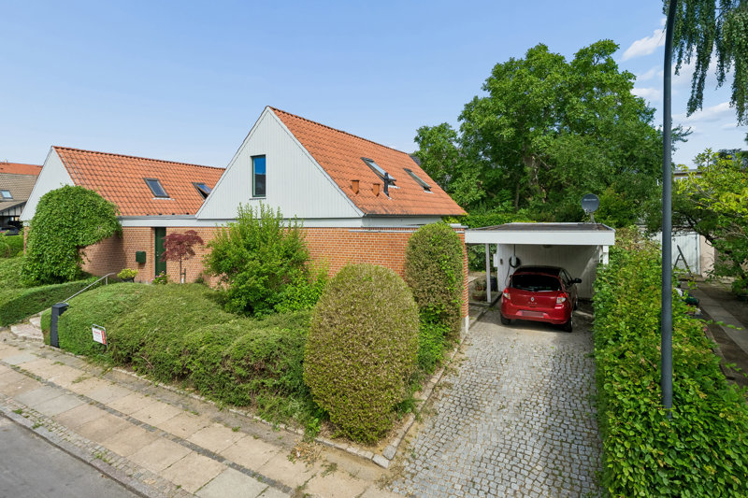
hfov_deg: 93.3
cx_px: 374
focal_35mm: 17
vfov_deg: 70.4
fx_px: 353
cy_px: 249
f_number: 5.6
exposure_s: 1/4000
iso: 800
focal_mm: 17
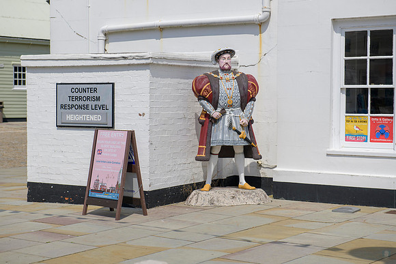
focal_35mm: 75
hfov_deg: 26.9
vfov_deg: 18.2
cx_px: 187
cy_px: 122
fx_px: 827
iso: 64
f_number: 6.3
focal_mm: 70
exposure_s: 1/800
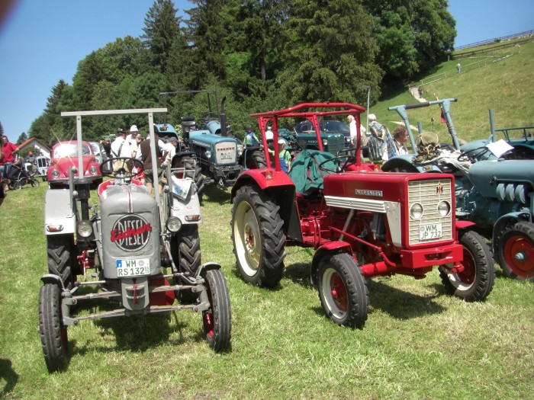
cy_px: 200
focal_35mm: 38
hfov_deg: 49.0
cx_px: 267
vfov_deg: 37.7
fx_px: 586
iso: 64
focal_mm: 6.3
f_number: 4.6
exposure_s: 1/250
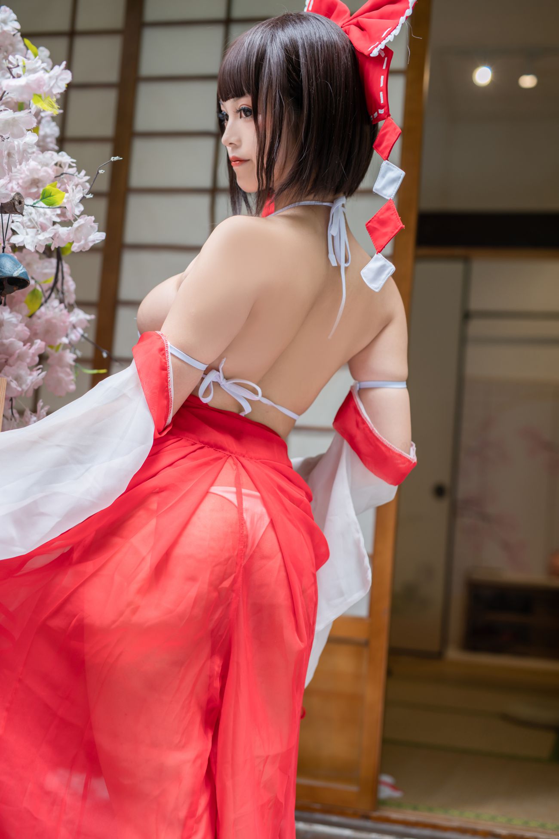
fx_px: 1164
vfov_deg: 39.6
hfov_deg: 27.0
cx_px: 280
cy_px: 420
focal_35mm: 50
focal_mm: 50
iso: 100
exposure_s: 1/160
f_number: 2.2
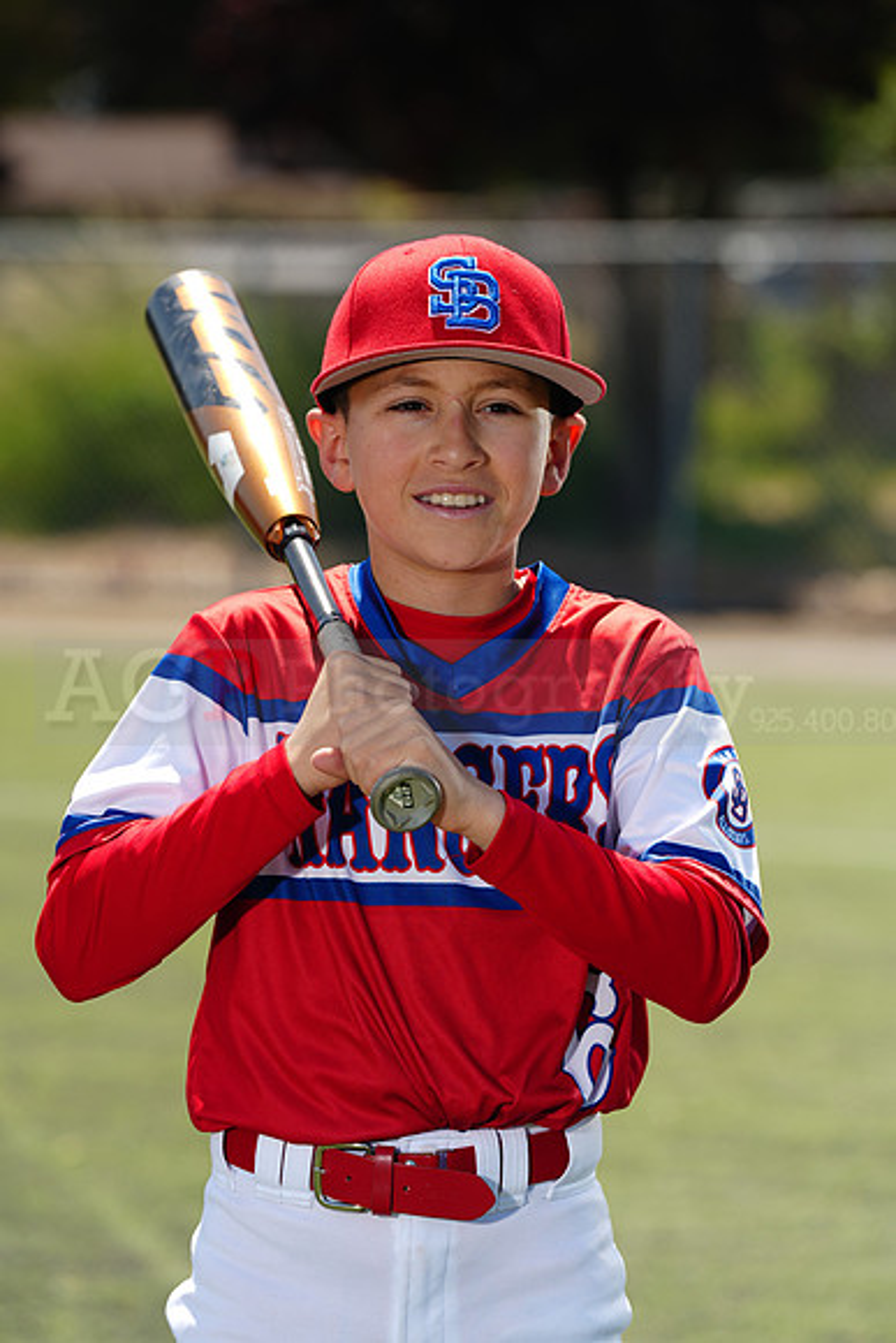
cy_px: 672
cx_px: 448
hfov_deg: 8.0
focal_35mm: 171
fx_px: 6380
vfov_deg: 12.0
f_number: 5
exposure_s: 1/250
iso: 50
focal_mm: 171
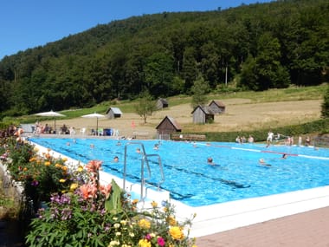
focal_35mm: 30
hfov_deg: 60.0
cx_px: 164
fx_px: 285
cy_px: 124
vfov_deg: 46.8
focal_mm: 5.4
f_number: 4
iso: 125
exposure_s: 1/1000
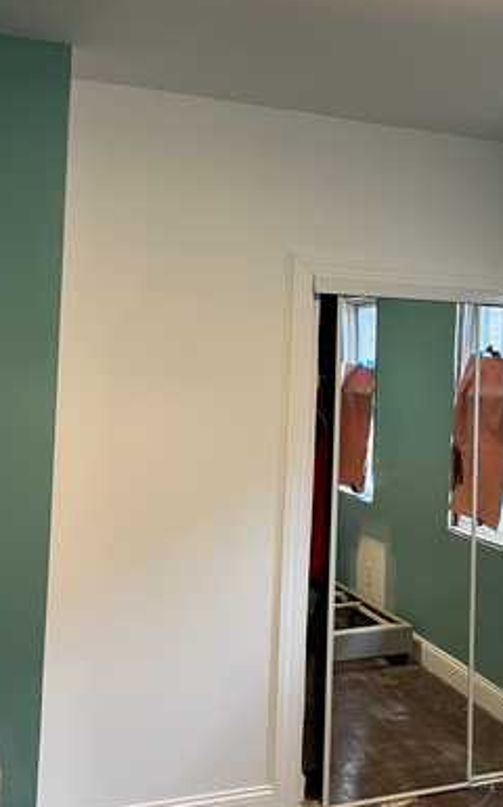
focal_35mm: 43
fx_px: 945
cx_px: 451
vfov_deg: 46.1
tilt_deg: +1.6
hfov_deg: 28.7
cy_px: 350
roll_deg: -3.2
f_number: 1.5
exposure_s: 1/60
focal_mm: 5.7
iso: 125
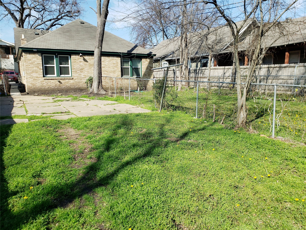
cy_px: 115
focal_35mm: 26
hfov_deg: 67.3
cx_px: 153
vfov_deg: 53.1
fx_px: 230
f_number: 2.4
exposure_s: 1/947
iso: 50
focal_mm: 4.3
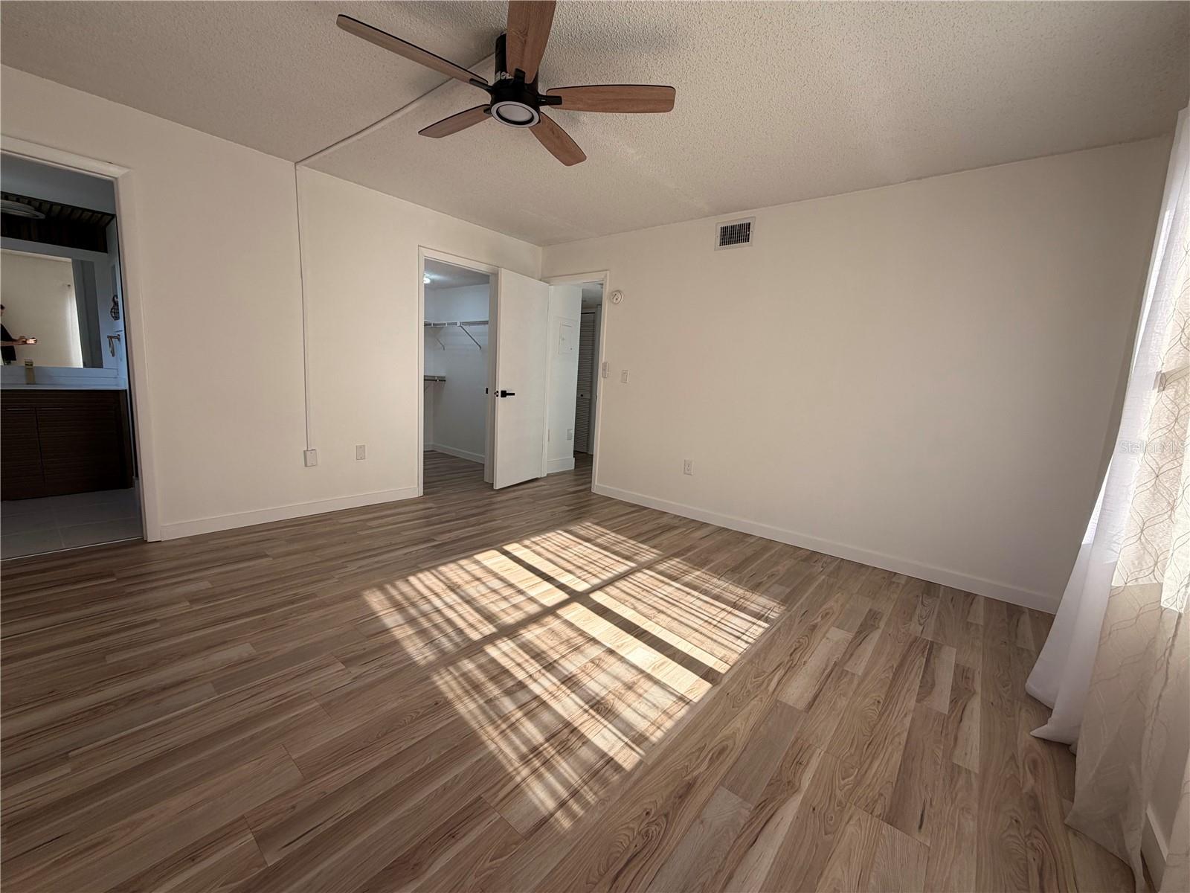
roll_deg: -3.0
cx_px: 595
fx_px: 481
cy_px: 446
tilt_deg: -8.8
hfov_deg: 102.1
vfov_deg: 85.7
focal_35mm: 14
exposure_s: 1/121
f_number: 2.2
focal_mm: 2.22
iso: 40
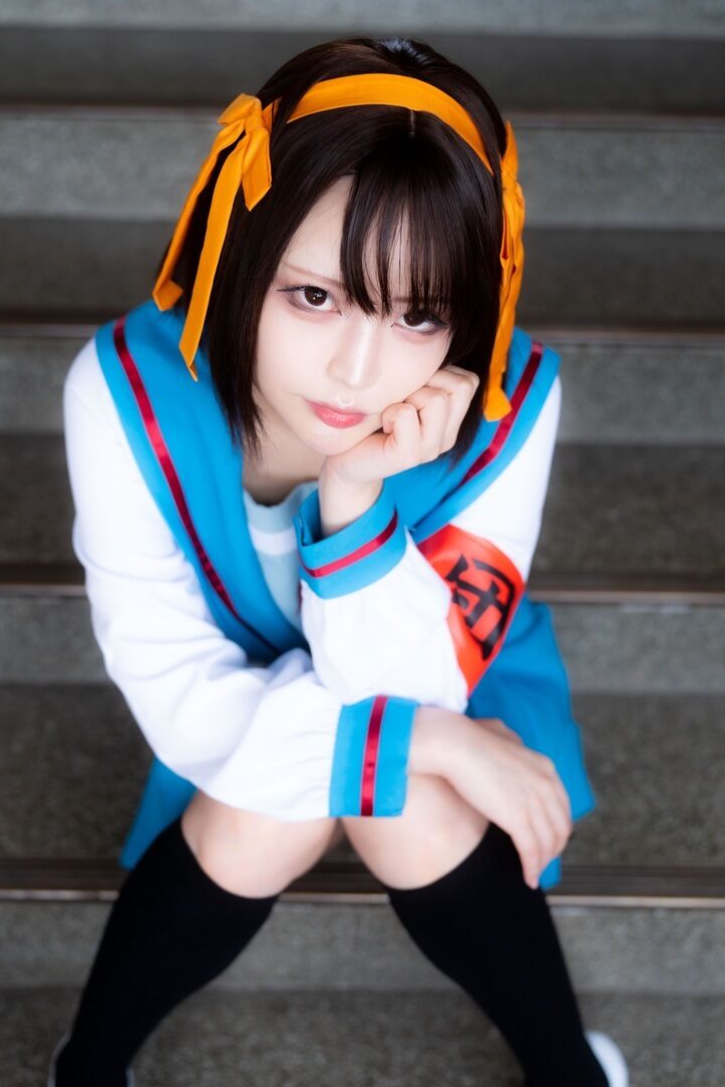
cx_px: 354
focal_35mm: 51
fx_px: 1540
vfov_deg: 38.9
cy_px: 567
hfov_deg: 26.5
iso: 250
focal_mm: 48
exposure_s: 1/80
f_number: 2.8
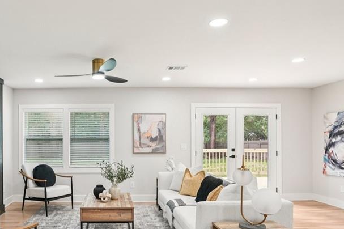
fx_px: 258
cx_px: 108
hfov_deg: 65.2
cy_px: 143
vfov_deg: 47.4
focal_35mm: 27
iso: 400
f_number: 8
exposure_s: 1/15
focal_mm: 16
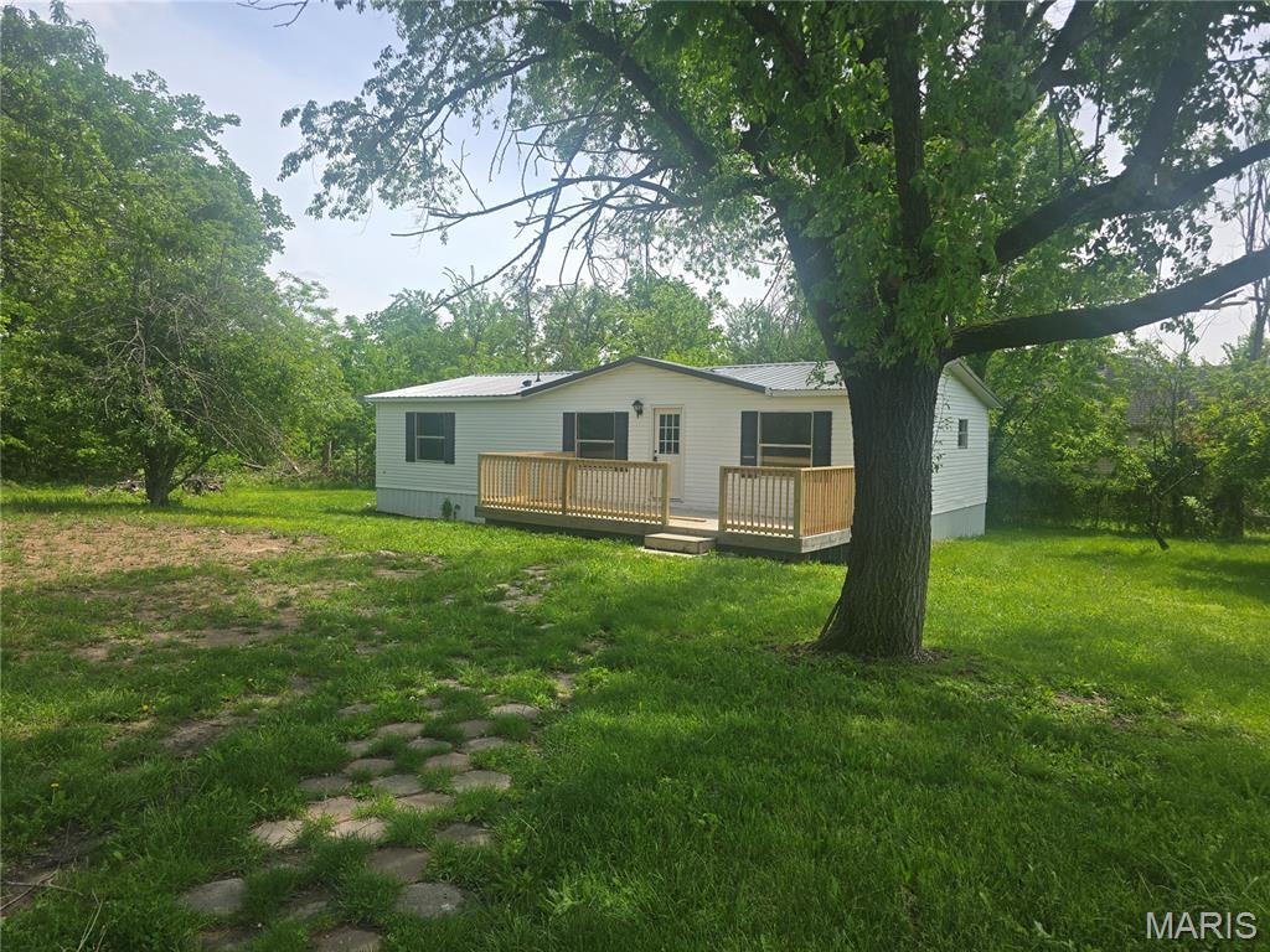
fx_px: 844
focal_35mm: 23
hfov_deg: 73.9
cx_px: 635
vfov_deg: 58.9
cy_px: 476
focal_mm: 6.3
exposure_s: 1/516
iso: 12
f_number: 1.7
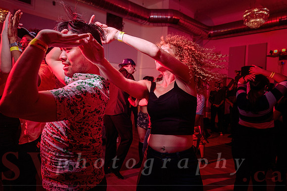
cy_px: 97
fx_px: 204
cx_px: 153
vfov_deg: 50.2
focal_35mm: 26
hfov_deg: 70.1
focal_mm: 24
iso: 800
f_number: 3.5
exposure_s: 1/30
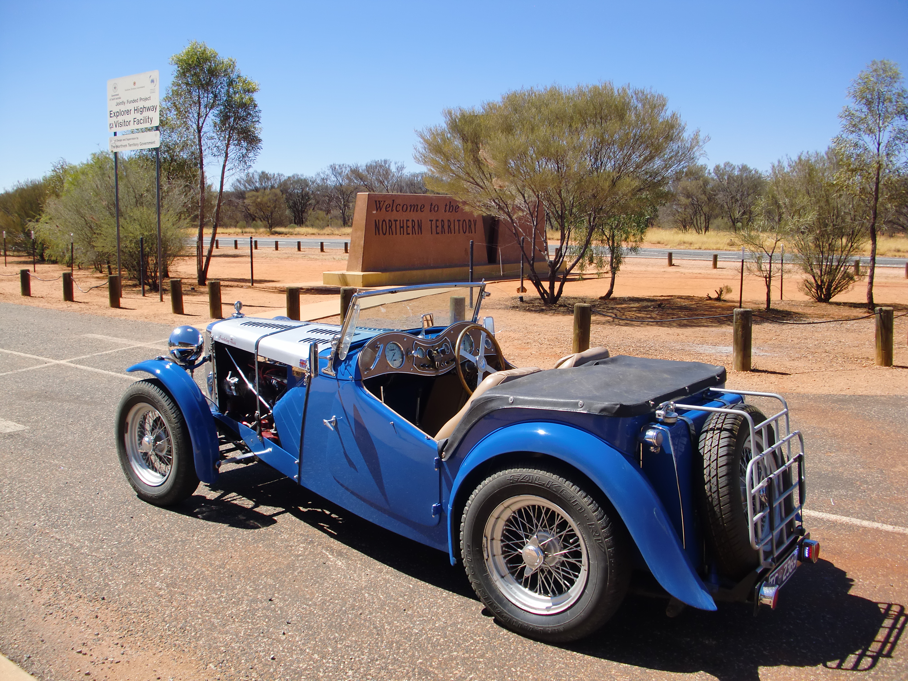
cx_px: 454
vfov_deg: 39.7
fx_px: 944
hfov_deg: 51.4
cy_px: 340
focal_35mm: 36
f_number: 7.9
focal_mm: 6.3
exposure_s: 1/160
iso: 64
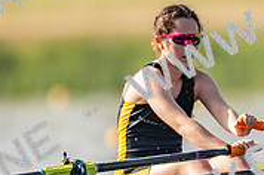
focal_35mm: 1960
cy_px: 105
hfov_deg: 1.1
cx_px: 308
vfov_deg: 0.7
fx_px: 14347
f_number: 4
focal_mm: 600
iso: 180
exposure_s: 1/2500
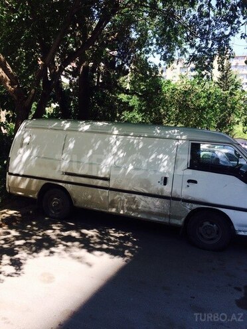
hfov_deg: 48.2
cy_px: 164
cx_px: 124
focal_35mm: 29
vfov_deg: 61.7
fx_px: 276
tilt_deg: -7.0
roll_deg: -5.0
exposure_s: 1/554
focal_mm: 4.15
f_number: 2.2
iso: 32
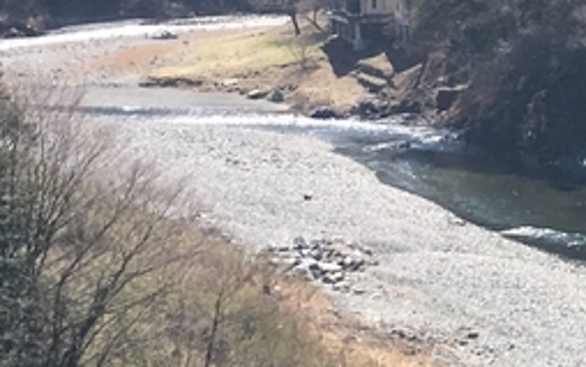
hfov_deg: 13.2
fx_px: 2317
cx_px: 997
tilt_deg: -13.1
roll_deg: +1.9
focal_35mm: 145
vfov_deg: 9.0
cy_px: 388
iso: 25
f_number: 2.2
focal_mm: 4.15
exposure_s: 1/1012
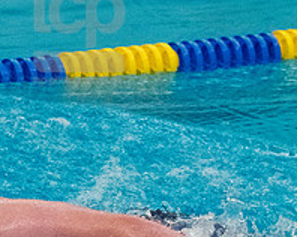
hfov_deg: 5.7
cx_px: -134
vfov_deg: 4.6
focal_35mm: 338
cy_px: 238
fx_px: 2968
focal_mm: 82
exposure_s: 1/1250
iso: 10000
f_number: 5
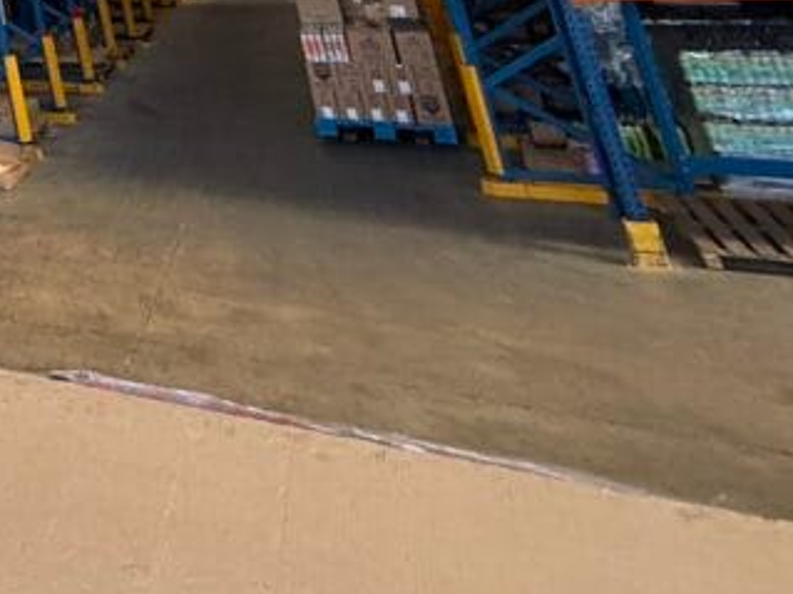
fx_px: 1030
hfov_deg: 26.5
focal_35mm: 45
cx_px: -460
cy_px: -333
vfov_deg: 24.1
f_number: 2.2
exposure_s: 1/136
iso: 64
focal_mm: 2.22
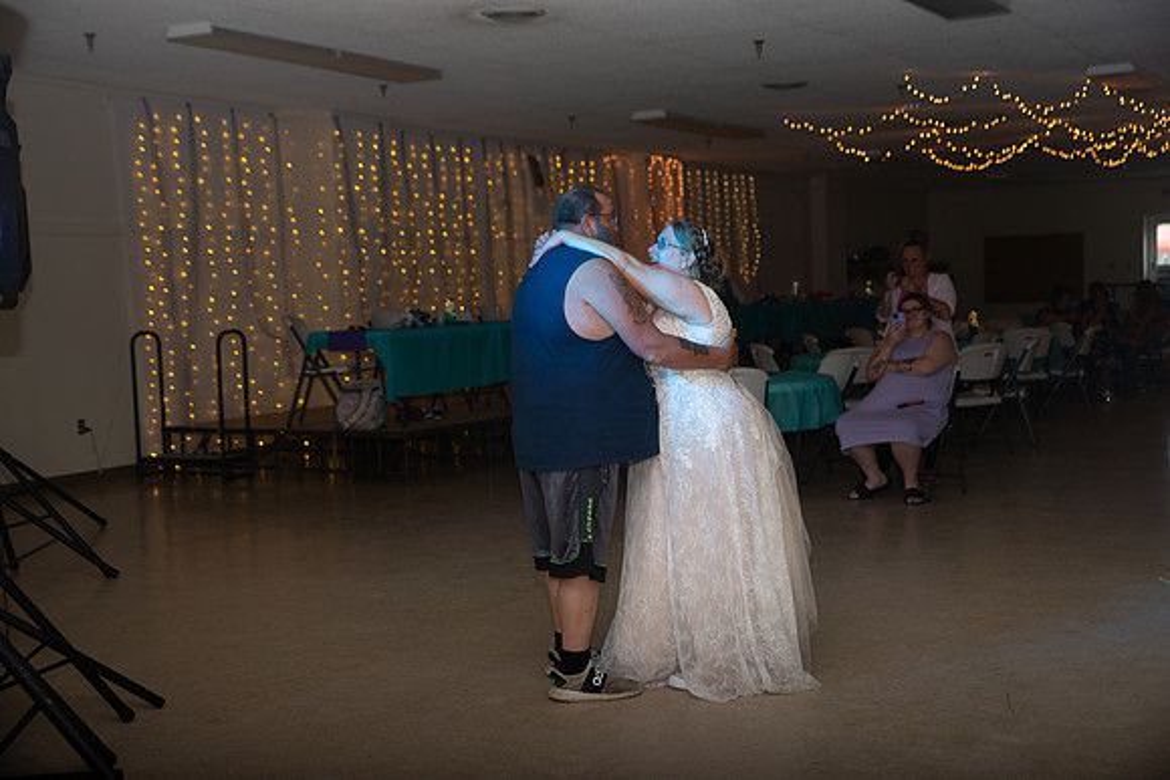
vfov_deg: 28.1
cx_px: 585
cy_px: 390
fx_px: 1560
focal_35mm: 48
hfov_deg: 41.1
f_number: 3.5
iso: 800
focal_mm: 48
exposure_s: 1/125
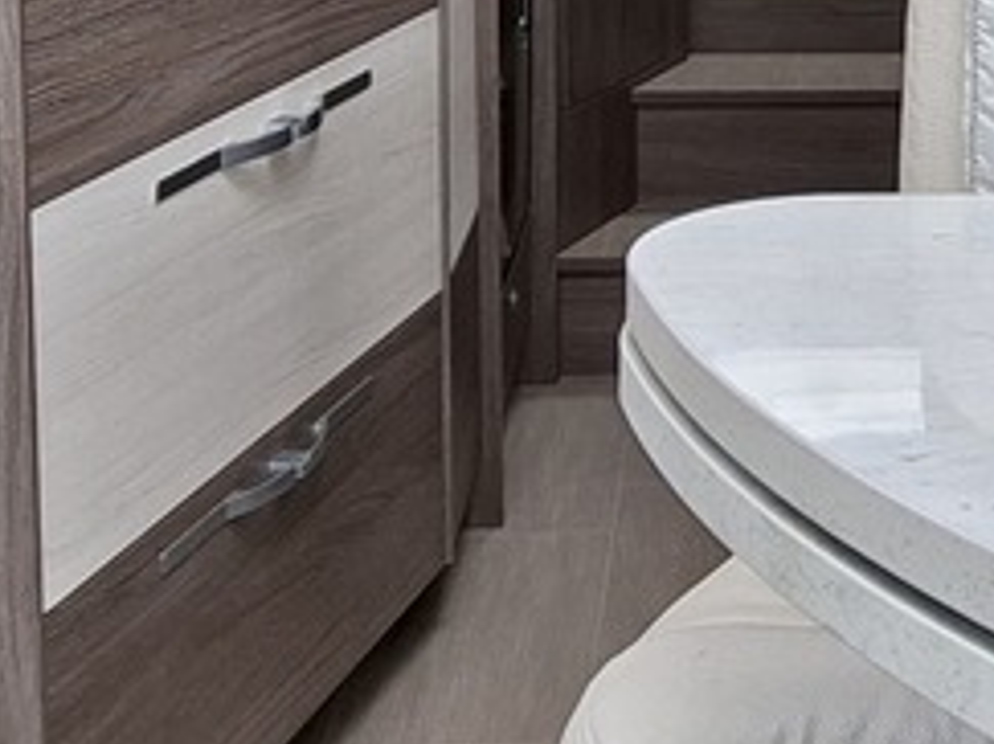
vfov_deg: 18.1
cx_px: 1064
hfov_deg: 23.9
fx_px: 2210
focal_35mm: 77
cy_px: -151
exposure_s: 1/40
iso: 40
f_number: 2.2
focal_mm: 1.74
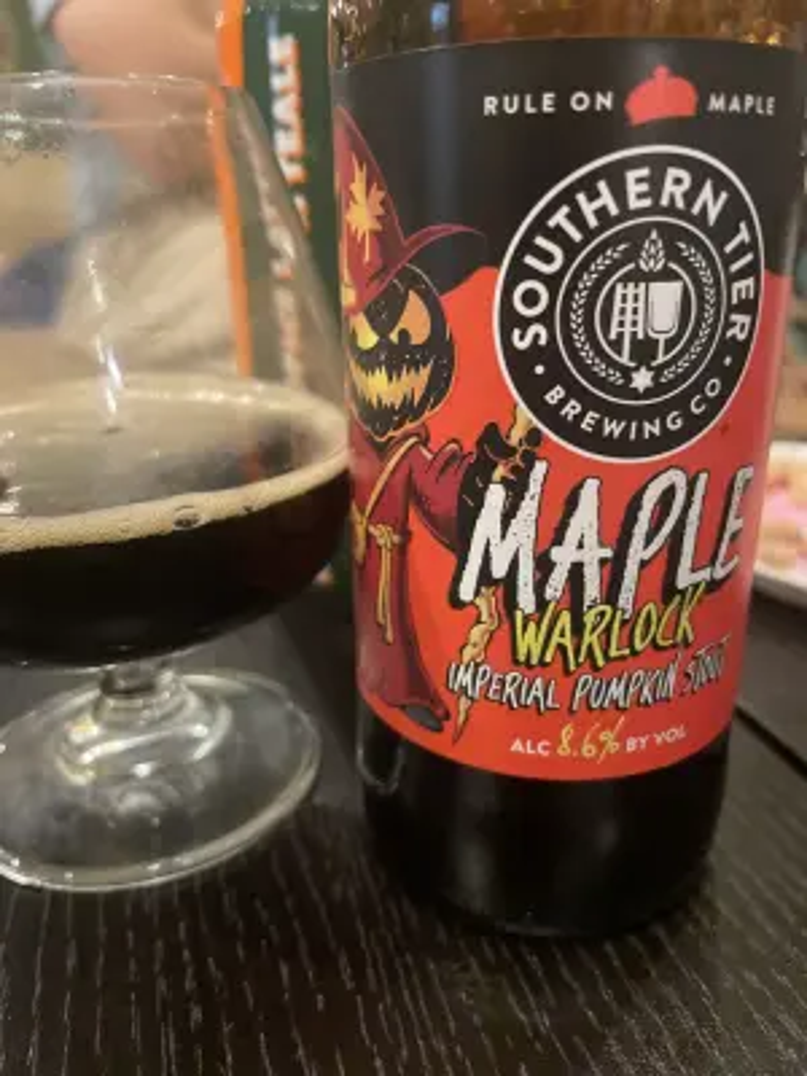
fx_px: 808
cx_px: 404
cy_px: 538
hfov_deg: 53.1
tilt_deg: -21.3
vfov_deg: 67.3
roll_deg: +1.4
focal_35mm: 26
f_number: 1.6
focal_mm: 4.2
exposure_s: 1/30
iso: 800
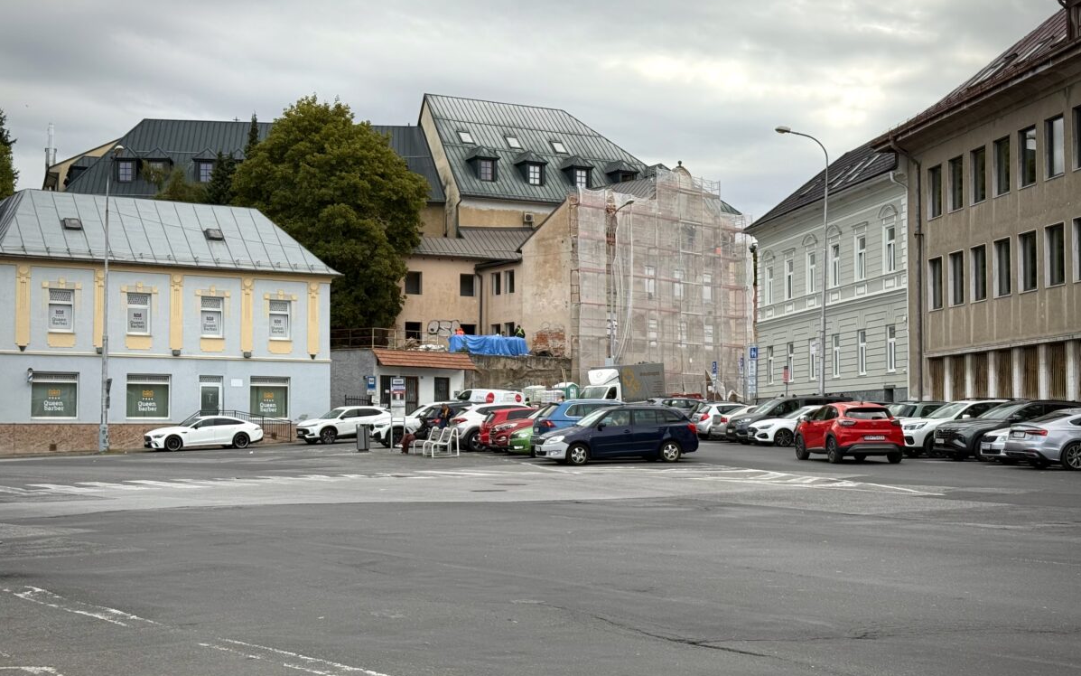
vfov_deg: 25.3
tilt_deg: +3.2
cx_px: 540
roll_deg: -0.2
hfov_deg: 39.6
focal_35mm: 51
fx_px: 1502
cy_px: 363
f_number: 1.78
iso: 64
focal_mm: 6.76
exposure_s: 1/2342
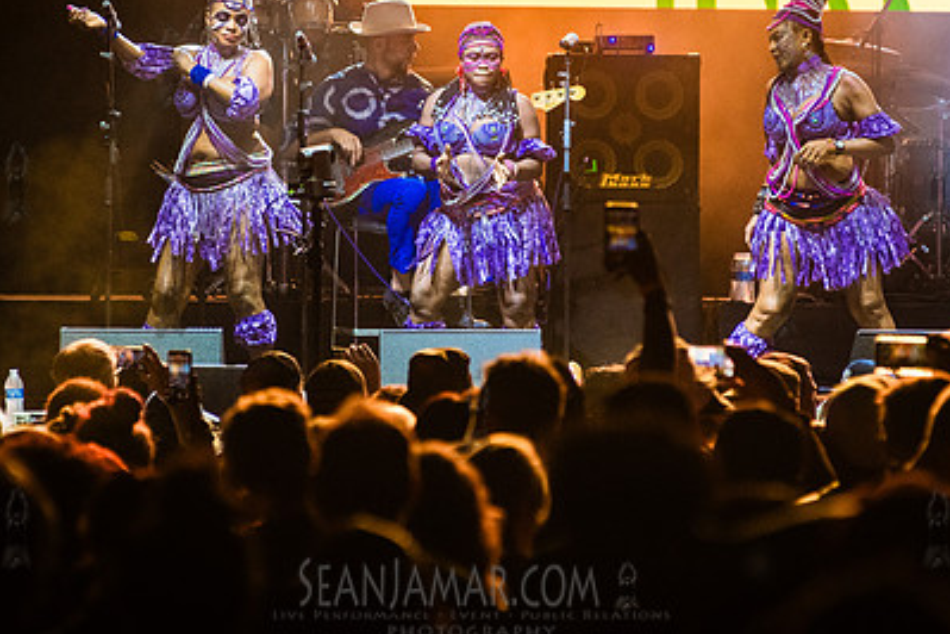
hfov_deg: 7.1
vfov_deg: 4.7
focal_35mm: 292
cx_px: 476
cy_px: 180
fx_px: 7705
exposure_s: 1/640
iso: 4000
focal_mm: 200
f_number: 4
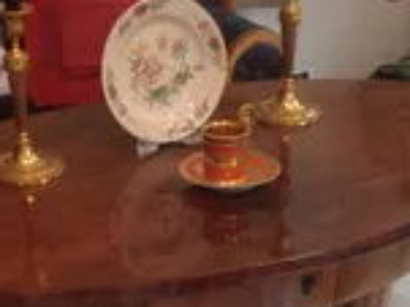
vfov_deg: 15.5
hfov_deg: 21.1
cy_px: 315
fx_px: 1101
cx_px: 171
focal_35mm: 93
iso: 50
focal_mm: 4.28
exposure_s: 1/30
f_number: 2.4
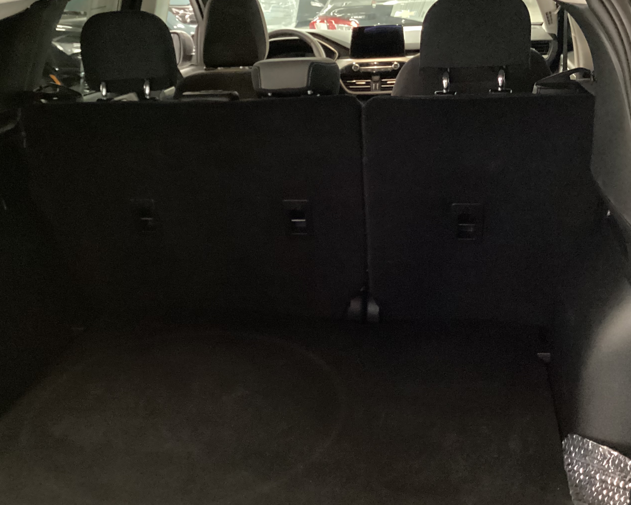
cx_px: 259
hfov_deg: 46.6
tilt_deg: -25.5
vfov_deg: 38.2
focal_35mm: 39
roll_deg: +3.6
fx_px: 728
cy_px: 286
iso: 800
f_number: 2.4
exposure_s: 1/15
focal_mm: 3.3
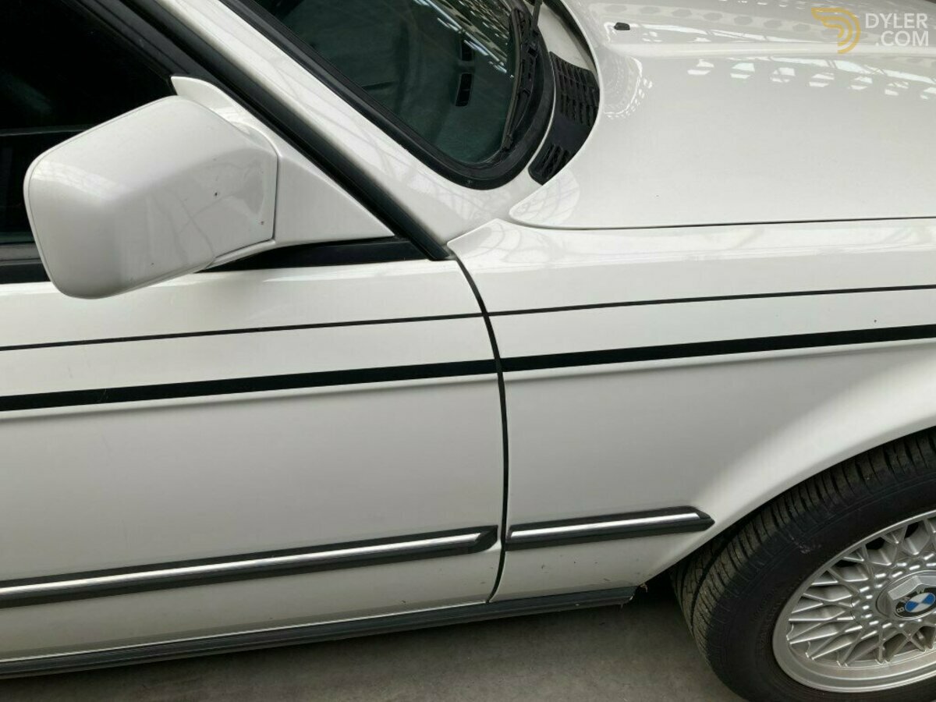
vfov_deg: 49.7
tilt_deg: -35.8
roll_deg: +3.6
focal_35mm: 28
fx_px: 757
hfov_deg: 63.4
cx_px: 468
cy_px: 351
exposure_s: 1/183
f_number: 1.8
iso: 20
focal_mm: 3.99
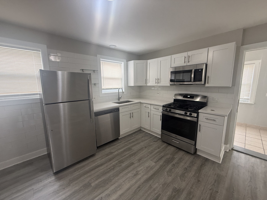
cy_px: 100
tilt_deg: -9.1
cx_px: 134
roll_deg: +1.1
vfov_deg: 85.7
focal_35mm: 14
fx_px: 108
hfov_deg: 102.1
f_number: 2.2
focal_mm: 2.22
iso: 200
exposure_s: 1/60
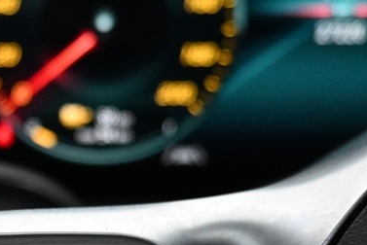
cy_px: 276
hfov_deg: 18.7
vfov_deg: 13.0
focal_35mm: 103
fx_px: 1051
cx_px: -73
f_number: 3.5
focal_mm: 16
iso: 1600
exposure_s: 1/50
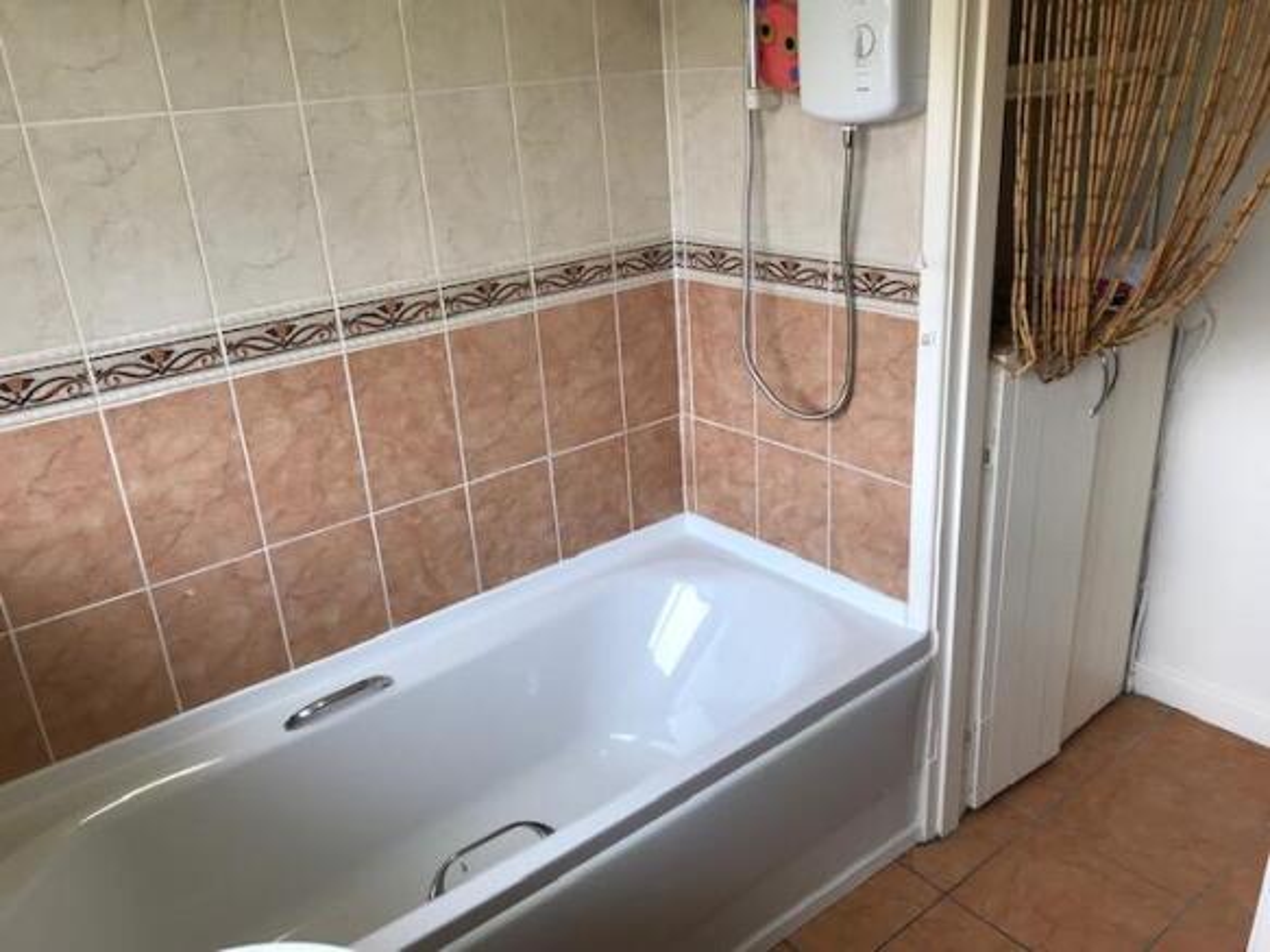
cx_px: 635
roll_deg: +4.6
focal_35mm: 28
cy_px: 476
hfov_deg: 63.5
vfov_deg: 49.7
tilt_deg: -22.7
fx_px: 1027
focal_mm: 3.99
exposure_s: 1/50
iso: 25
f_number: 1.8
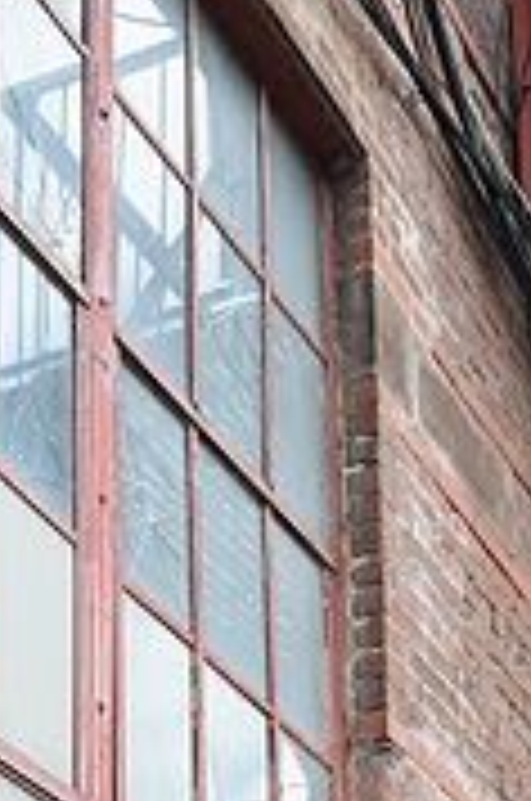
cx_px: 394
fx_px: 2177
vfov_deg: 19.0
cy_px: 1098
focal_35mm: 98
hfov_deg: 13.9
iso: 500
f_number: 7.1
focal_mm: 30
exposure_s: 1/320
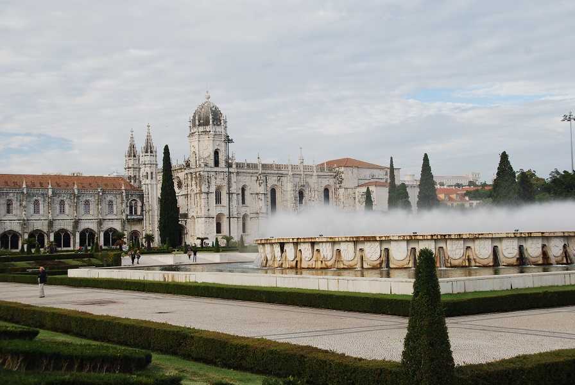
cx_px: 288
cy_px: 192
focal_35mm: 48
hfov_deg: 41.1
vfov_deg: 28.2
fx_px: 768
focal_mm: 32
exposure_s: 1/80
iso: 200
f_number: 8
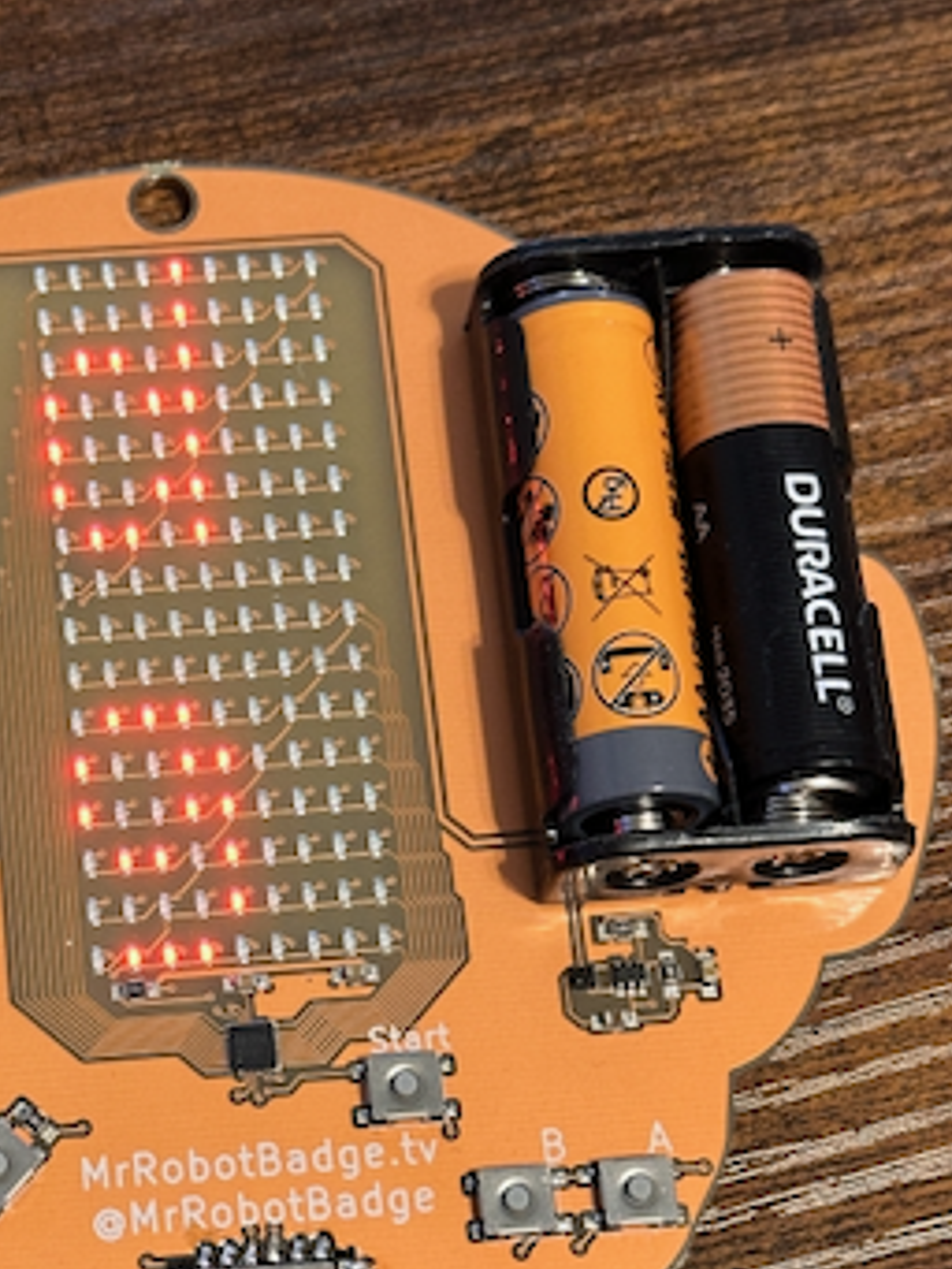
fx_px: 3298
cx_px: 186
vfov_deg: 21.7
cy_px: 808
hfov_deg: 16.3
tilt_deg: -71.0
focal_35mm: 90
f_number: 1.78
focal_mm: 6.86
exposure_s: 1/40
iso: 320
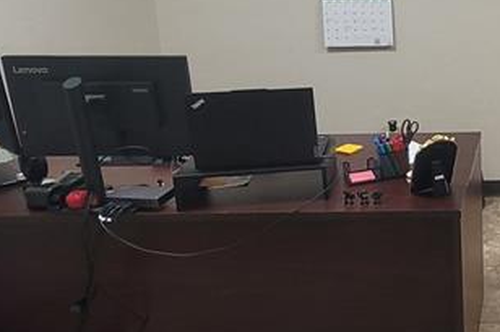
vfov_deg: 29.2
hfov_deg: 35.3
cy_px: 66
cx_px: 588
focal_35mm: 45
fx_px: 625
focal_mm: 2.2
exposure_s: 1/60
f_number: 2.2
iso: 125
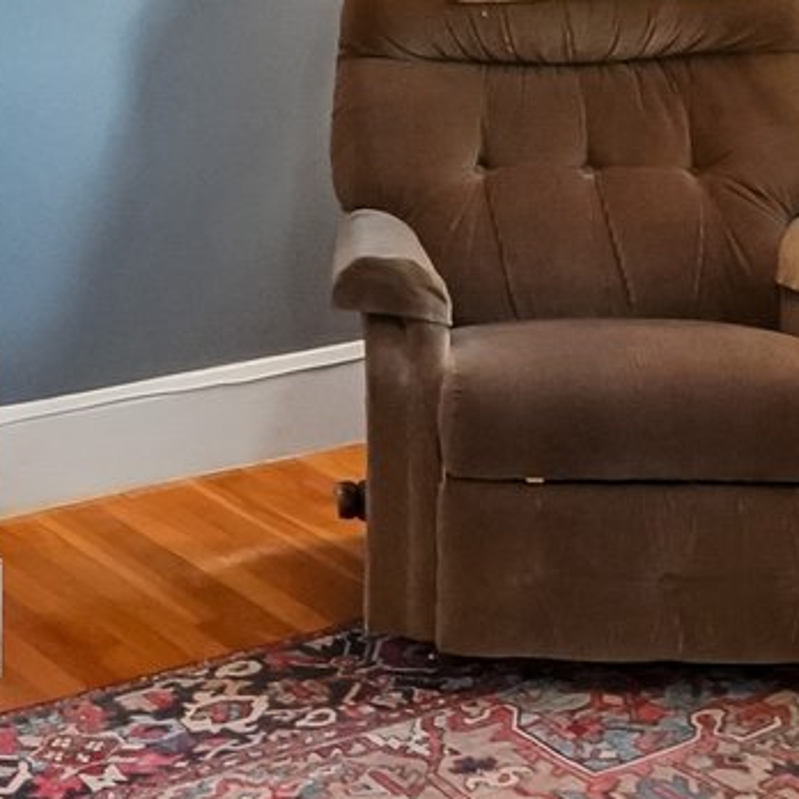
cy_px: -251
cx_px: 131
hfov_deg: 21.3
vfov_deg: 19.8
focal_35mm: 80
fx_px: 2089
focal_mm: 16
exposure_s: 1/30
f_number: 8
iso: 2500
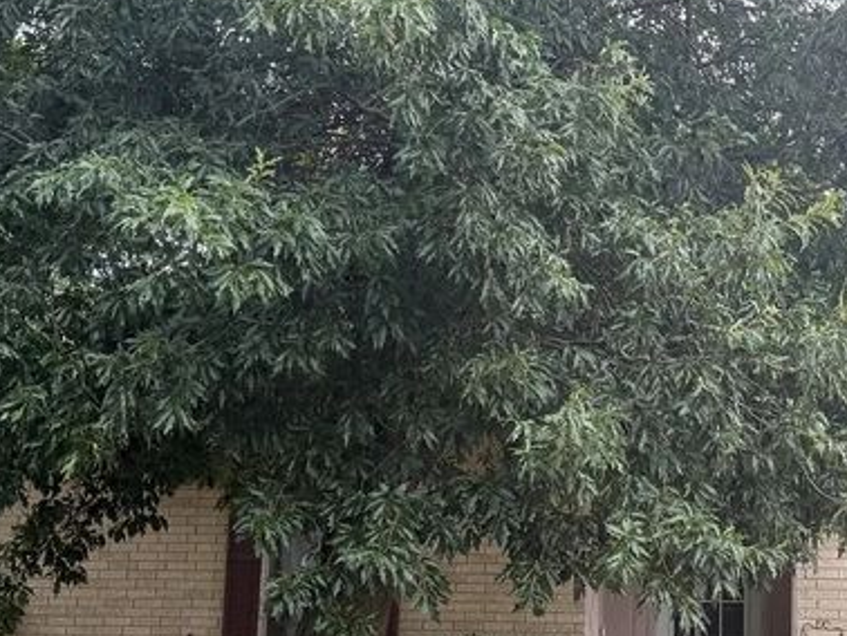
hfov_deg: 29.5
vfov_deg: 22.6
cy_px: 396
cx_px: 601
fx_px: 1591
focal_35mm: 65
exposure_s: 1/722
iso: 100
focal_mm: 6.76
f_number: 1.78
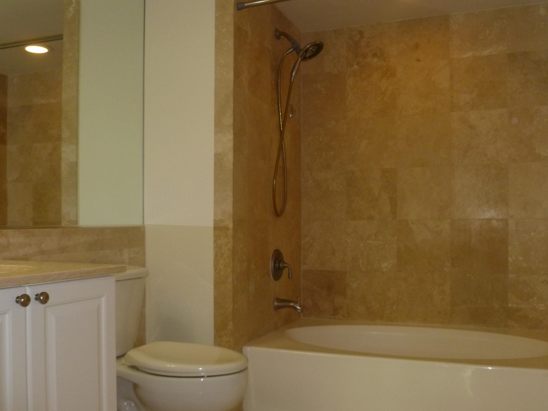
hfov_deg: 55.4
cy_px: 235
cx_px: 273
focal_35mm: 33
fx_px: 522
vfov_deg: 42.8
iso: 200
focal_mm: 5
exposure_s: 1/30
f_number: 3.3
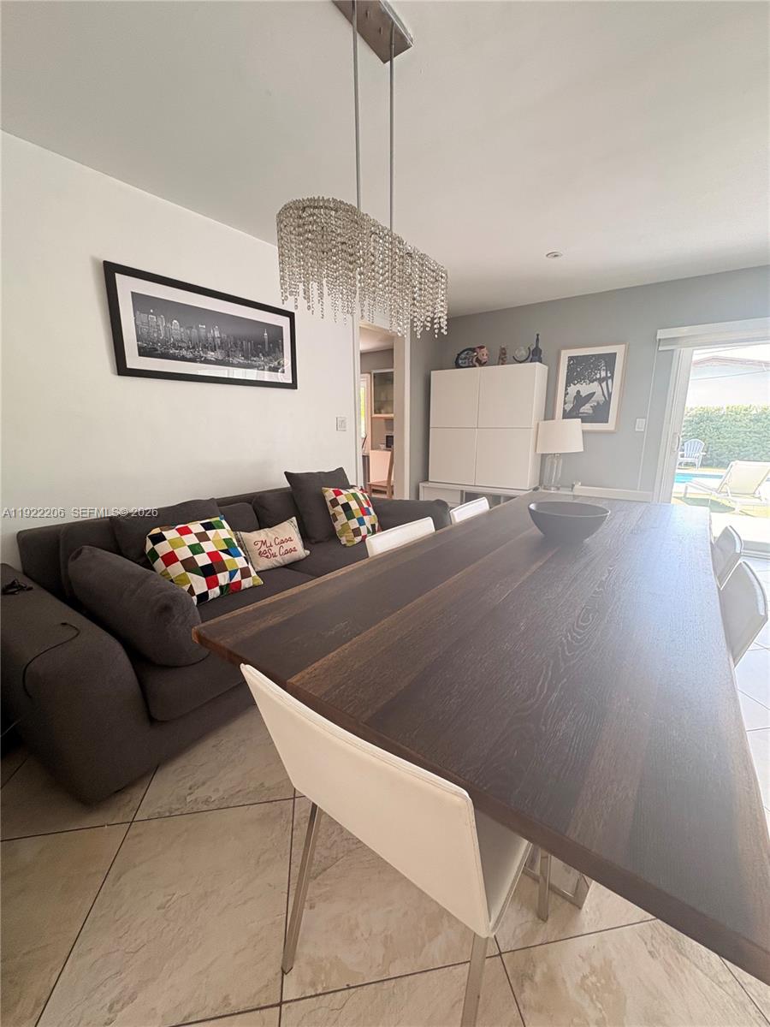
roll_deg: +0.0
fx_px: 415
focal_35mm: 14
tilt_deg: -11.4
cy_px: 514
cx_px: 385
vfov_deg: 102.1
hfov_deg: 85.7
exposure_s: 1/60
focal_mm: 2.22
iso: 160
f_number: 2.2
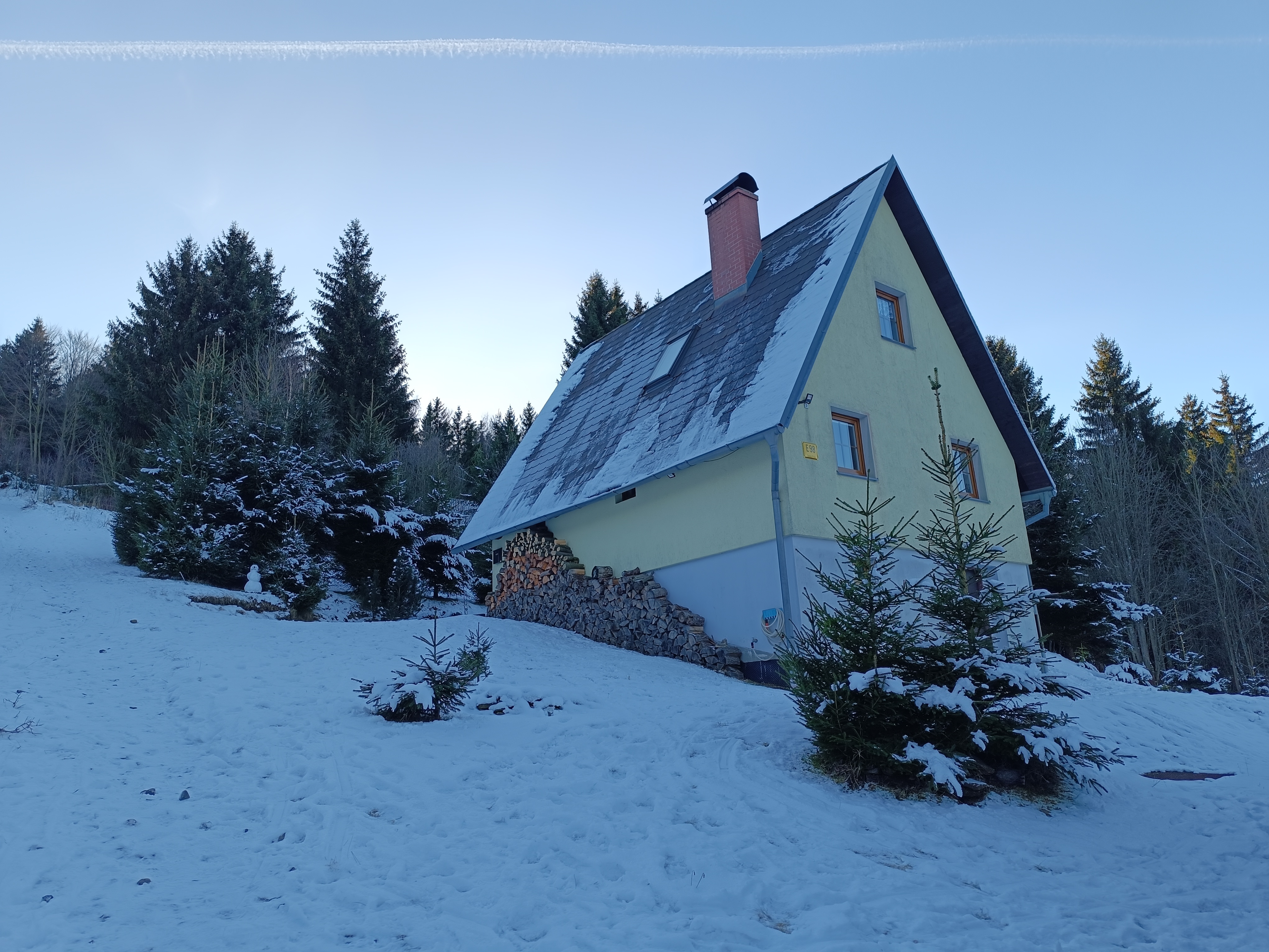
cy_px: 476
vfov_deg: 56.8
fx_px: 880
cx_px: 634
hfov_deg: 71.6
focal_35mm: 24
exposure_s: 1/276
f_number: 1.65
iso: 50
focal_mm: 6.14
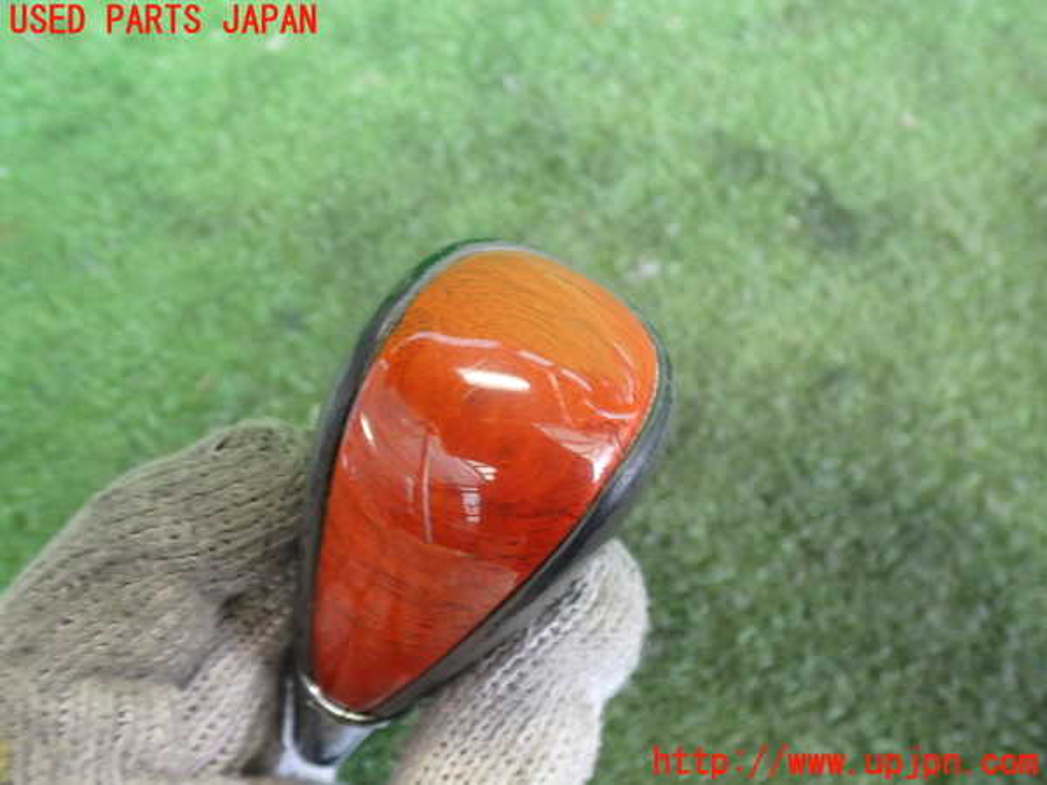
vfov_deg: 46.8
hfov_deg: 60.0
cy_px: 392
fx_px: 907
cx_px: 524
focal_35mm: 30
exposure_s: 1/30
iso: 320
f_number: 2.3
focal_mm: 5.4
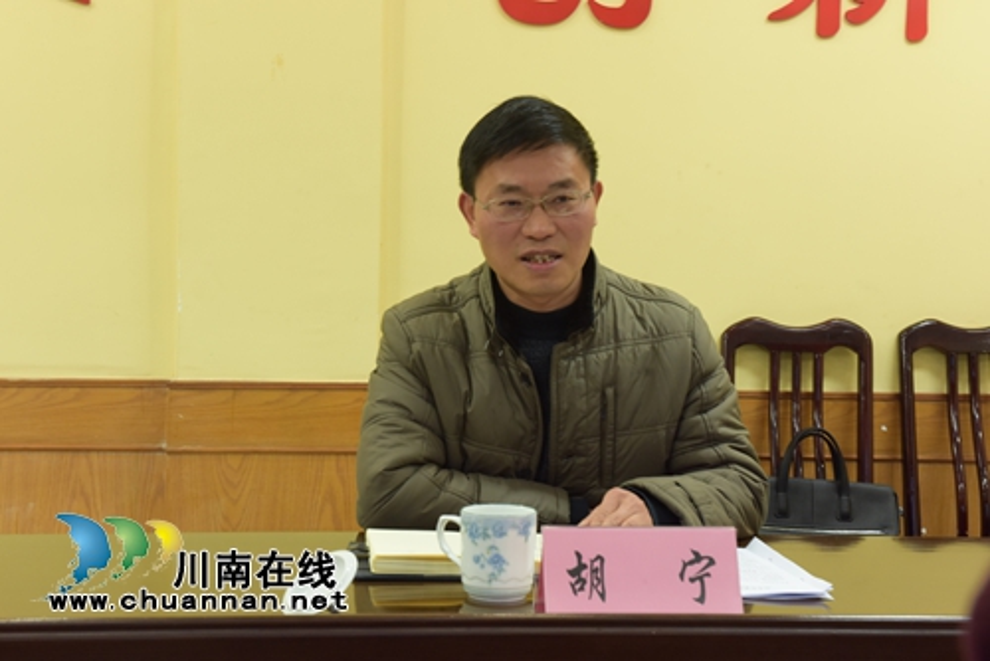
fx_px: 1596
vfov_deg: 23.4
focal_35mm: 58
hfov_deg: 34.5
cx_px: 495
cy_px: 330
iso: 2000
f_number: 11
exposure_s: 1/10
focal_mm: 58
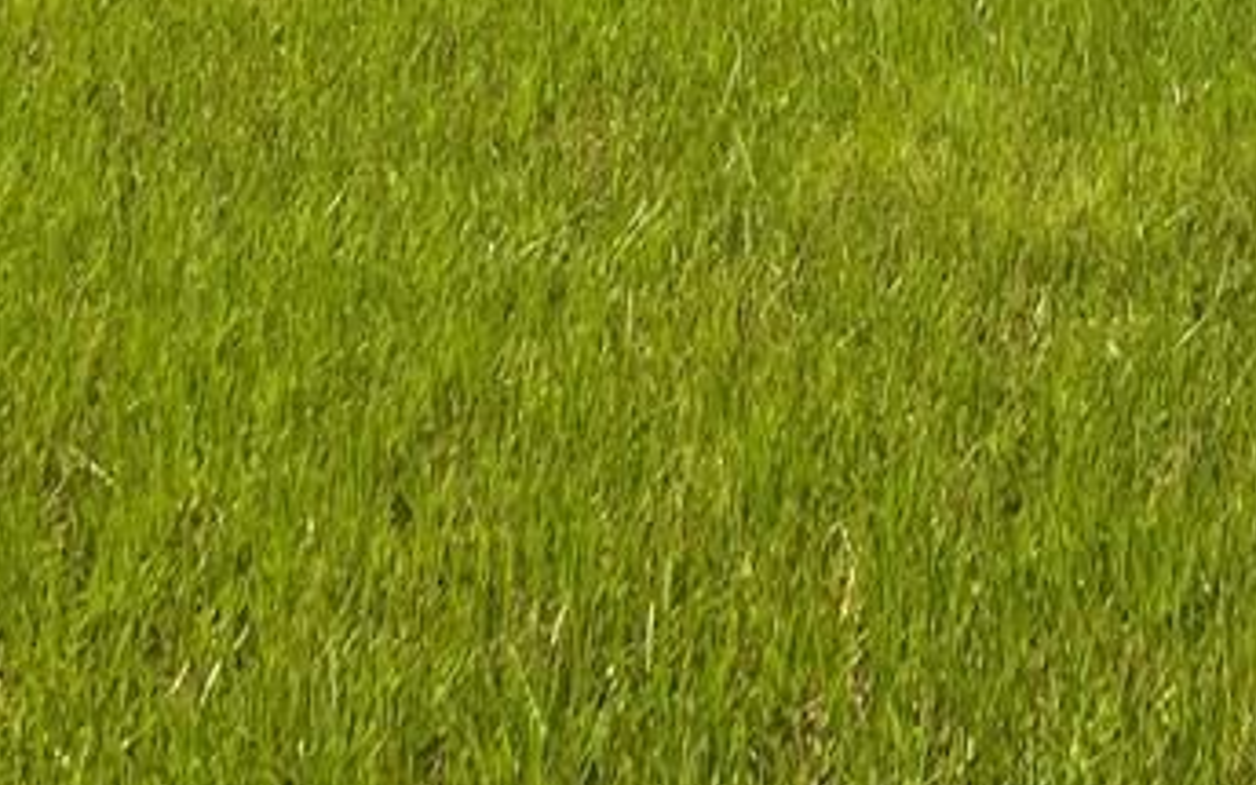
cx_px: 971
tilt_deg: -4.4
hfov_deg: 16.2
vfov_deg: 9.3
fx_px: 4381
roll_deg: -1.2
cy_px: -997
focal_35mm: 128
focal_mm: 5.7
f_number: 1.5
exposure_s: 1/6993
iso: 50
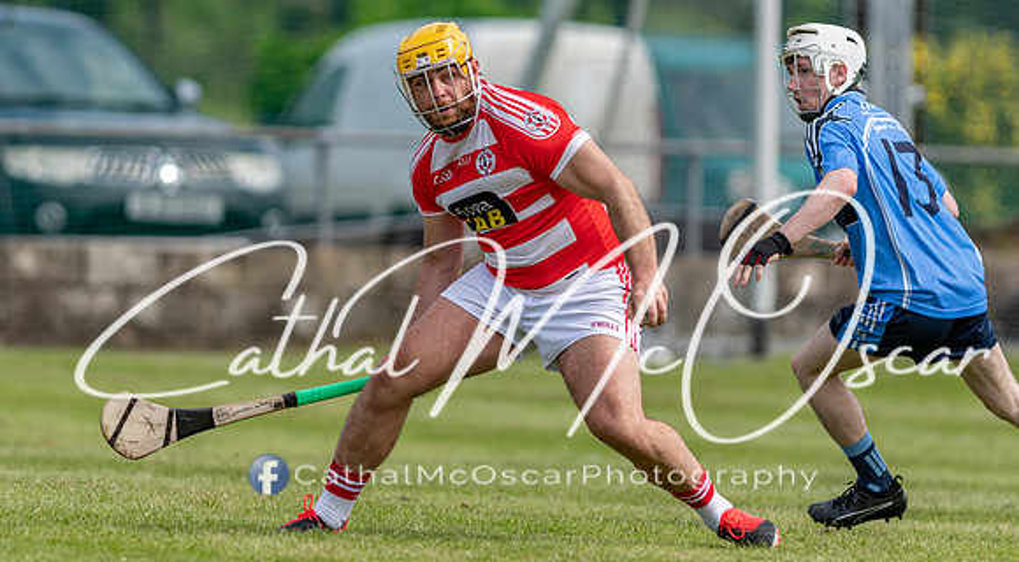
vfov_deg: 2.2
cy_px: 212
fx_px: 14341
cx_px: 450
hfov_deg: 4.1
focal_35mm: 533
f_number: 2.8
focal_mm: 300
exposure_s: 1/1600
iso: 100
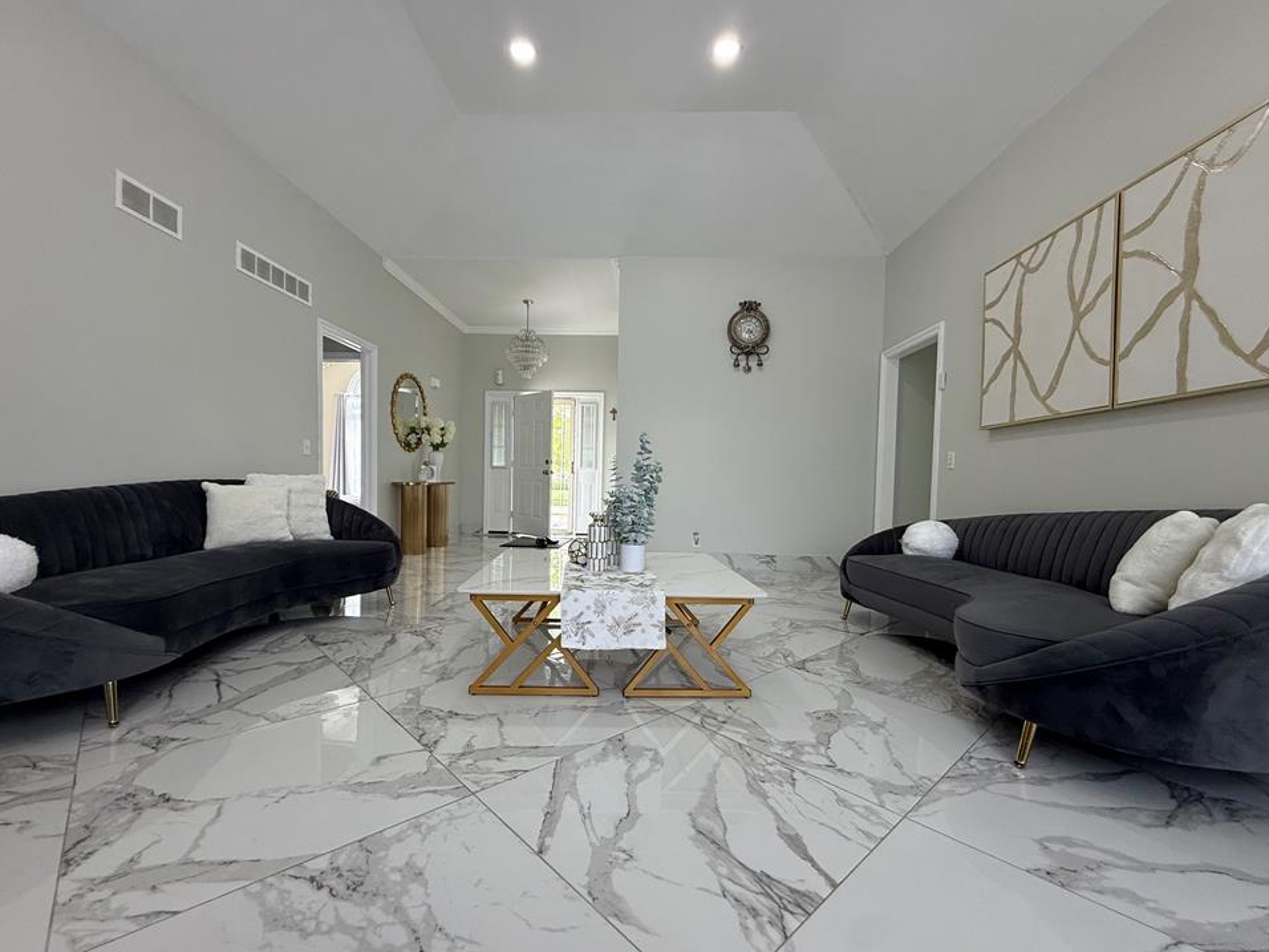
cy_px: 495
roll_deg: -1.2
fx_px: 550
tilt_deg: -1.1
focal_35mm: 15
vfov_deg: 81.7
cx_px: 616
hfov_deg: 98.1
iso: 160
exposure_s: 1/120
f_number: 2.2
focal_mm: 2.22
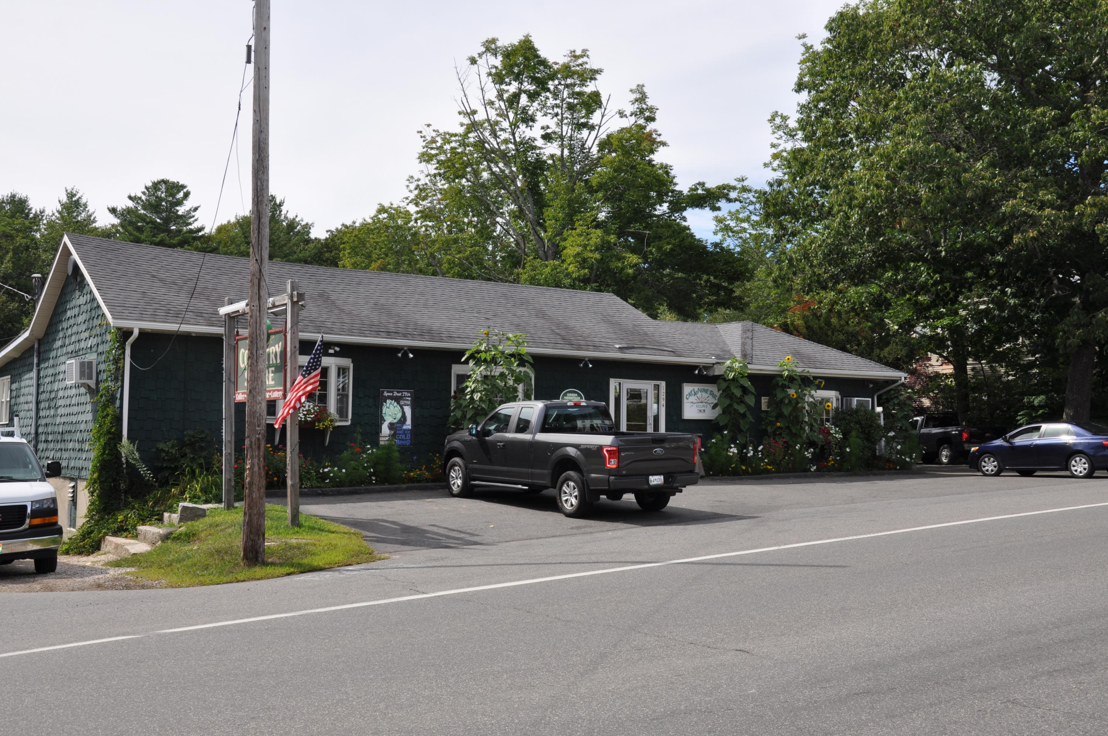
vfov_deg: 35.4
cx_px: 554
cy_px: 368
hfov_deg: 51.3
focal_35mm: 38
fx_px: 1153
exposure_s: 1/200
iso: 200
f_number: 11
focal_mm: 25
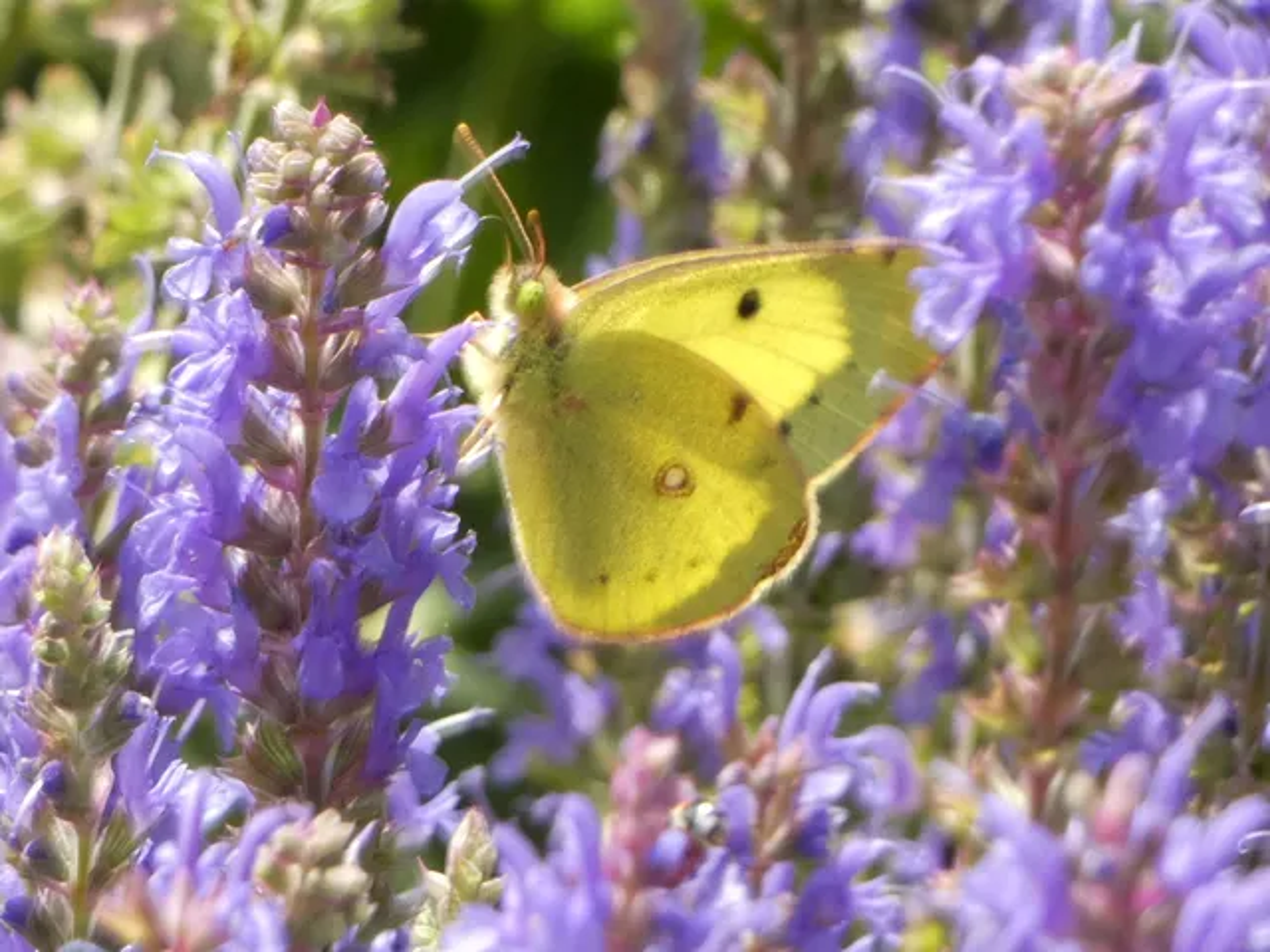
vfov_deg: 4.0
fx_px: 13648
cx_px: 635
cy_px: 476
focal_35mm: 372
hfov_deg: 5.3
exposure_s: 1/80
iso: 200
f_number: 5.6
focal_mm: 66.7
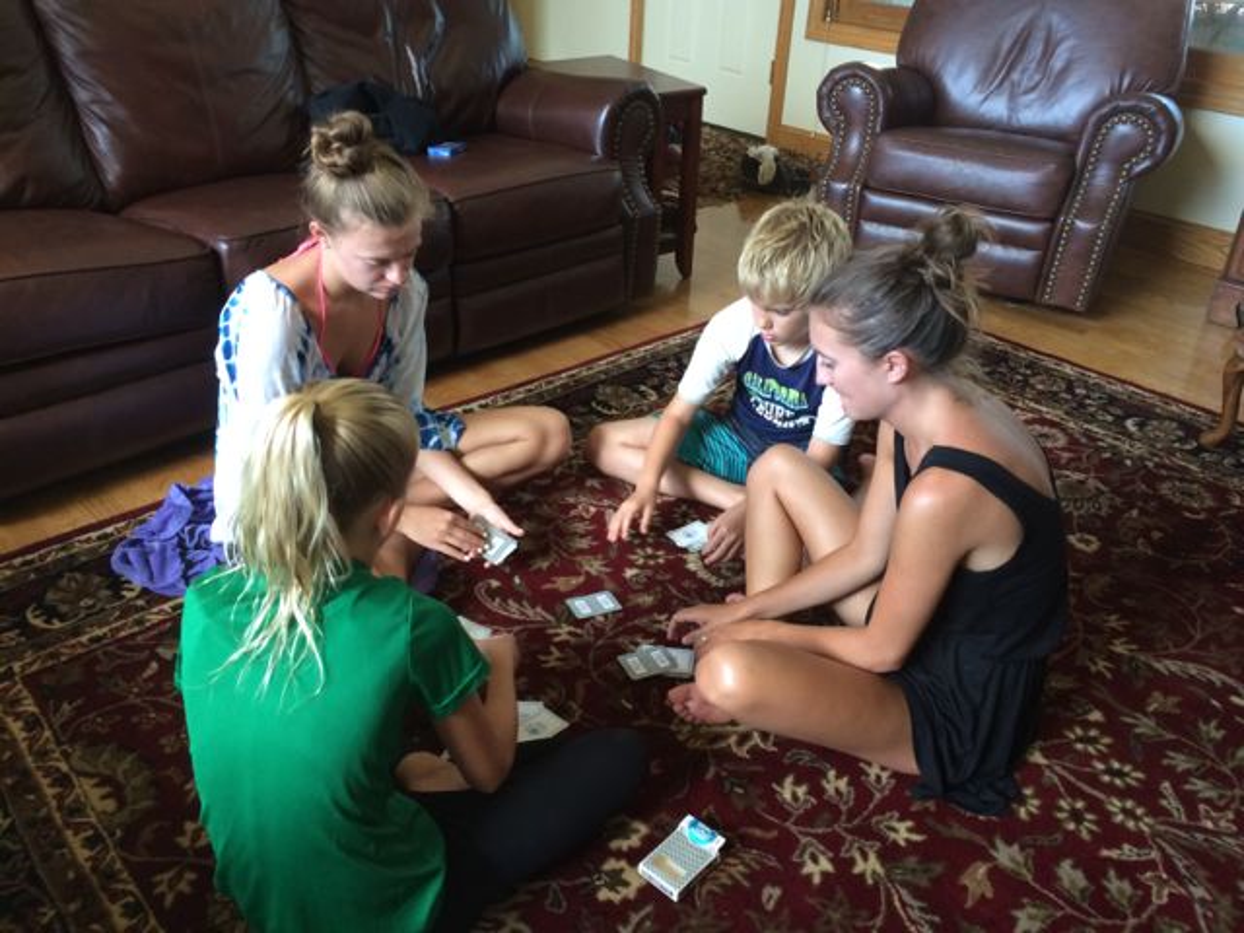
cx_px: 622
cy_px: 466
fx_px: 1042
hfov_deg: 61.7
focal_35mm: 29
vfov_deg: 48.2
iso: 125
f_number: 2.2
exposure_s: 1/30
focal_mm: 4.15
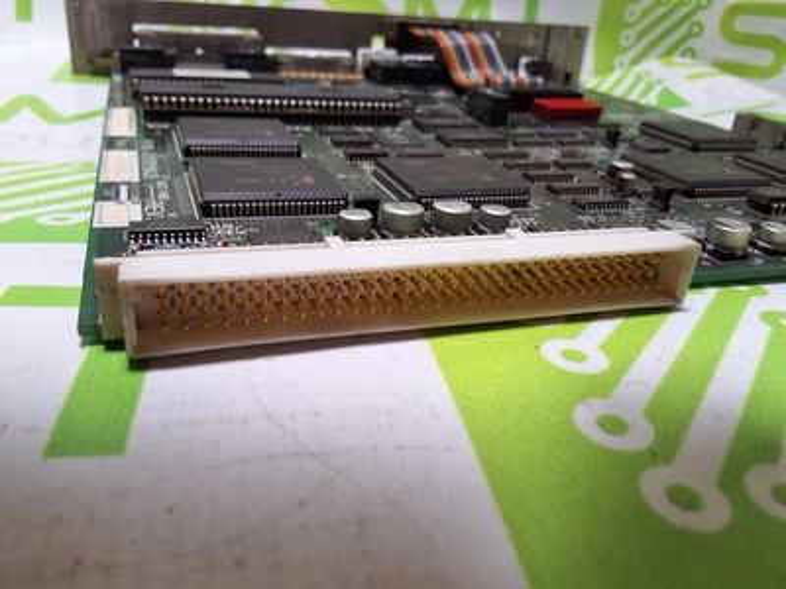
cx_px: 393
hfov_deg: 63.4
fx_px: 636
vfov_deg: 49.7
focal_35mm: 28
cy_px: 294
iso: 32
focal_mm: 2.91
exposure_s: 1/60
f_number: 1.9
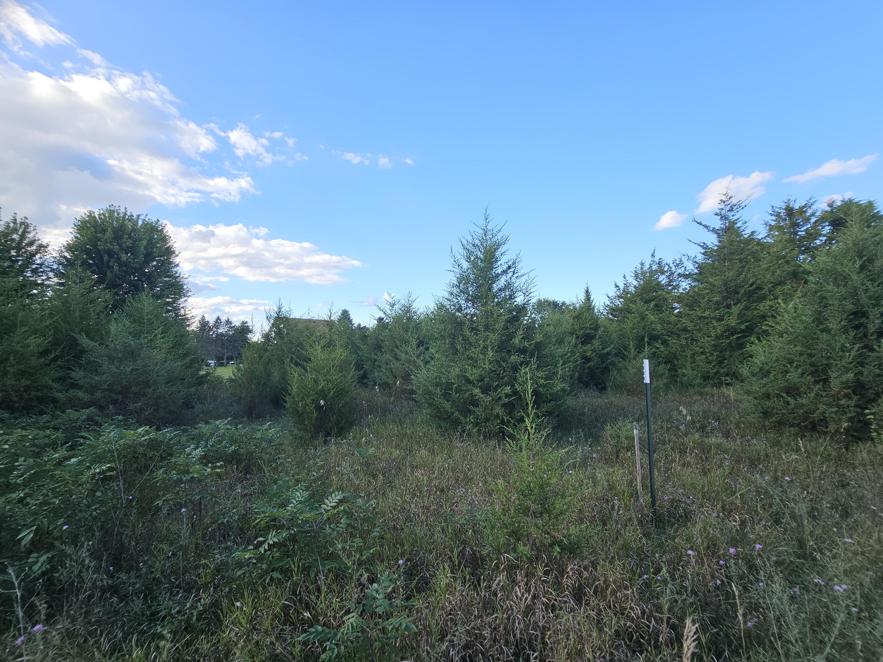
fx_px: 332
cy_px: 331
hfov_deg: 106.2
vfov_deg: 89.9
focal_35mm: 13
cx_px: 442
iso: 50
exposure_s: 1/553
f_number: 2.2
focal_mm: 2.2
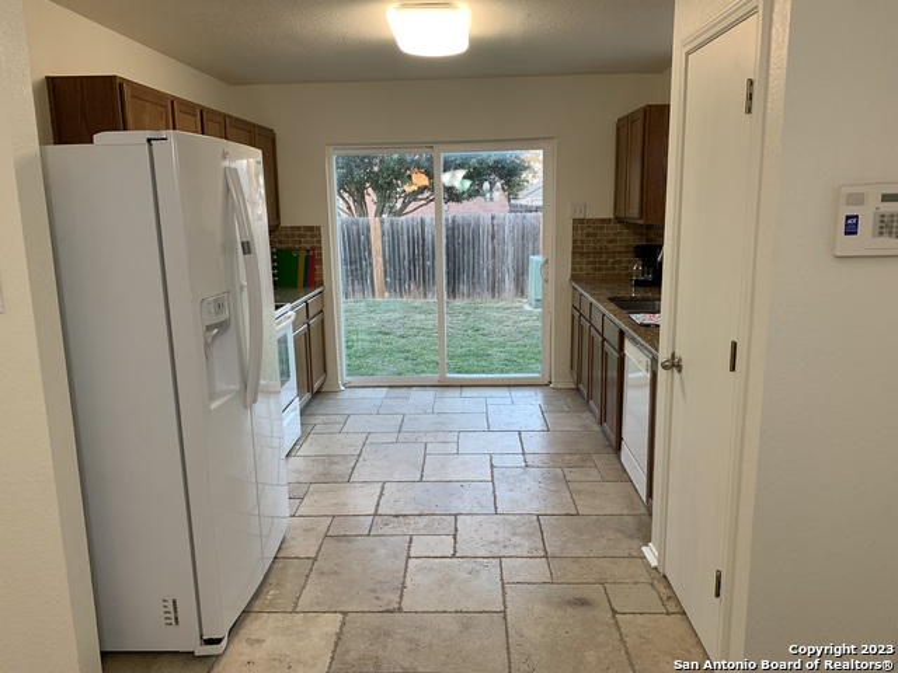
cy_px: 336
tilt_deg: -11.2
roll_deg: +0.9
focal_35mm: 26
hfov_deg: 67.3
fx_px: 674
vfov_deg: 53.1
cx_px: 449
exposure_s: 1/60
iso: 125
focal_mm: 4.25
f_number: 1.8
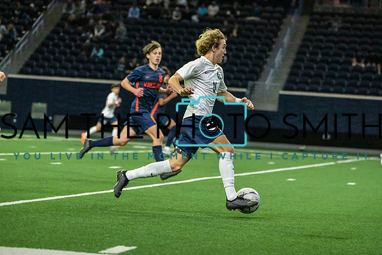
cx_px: 191
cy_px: 128
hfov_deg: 11.9
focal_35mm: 173
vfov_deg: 7.9
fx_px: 1836
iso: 16000
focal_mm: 173
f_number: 5.6
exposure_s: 1/1000
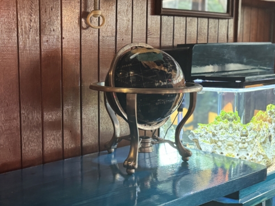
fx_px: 389
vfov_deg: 29.7
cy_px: 102
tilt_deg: -6.5
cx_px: 36
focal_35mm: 49
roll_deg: +1.7
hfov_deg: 36.8
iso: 800
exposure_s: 1/60
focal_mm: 6.76
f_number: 1.78
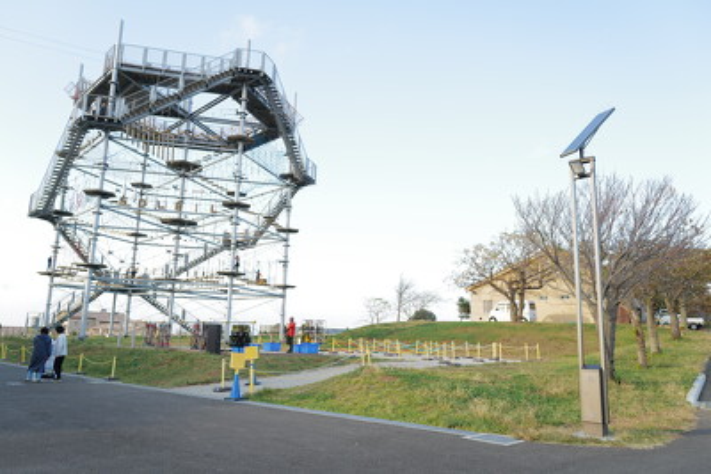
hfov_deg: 65.5
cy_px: 237
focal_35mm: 28
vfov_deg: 46.4
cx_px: 356
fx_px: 553
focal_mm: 28
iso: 100
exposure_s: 1/160
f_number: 3.5
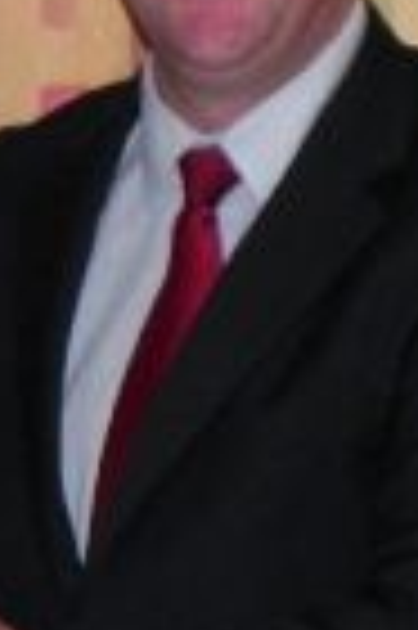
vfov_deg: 7.0
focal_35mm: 294
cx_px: -36
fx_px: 5133
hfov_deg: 4.7
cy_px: 292
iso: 200
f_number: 3.5
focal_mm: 11.8
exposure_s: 1/30
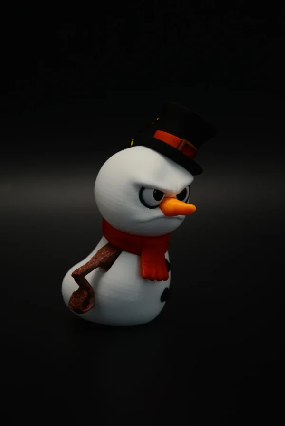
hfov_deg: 13.8
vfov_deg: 20.6
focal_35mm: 99
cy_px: 213
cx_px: 142
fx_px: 1174
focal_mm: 66
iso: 400
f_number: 5.3
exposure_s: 1/80
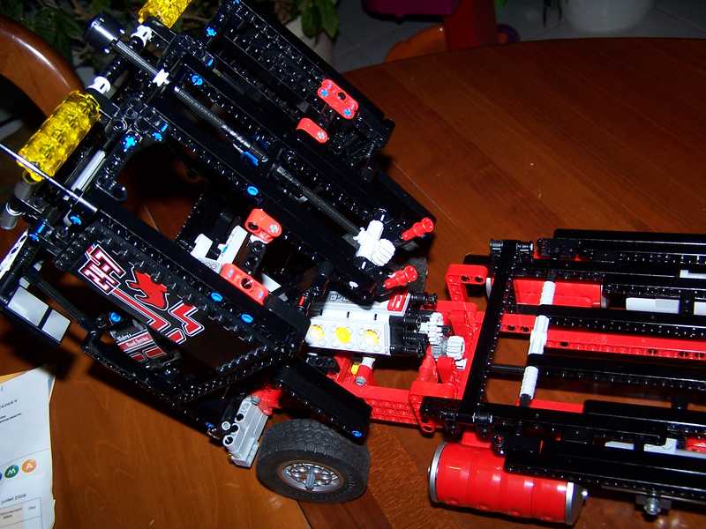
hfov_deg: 49.0
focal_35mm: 38
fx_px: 775
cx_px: 353
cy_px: 264
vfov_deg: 37.7
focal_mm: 6.3
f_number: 2.8
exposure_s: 1/60
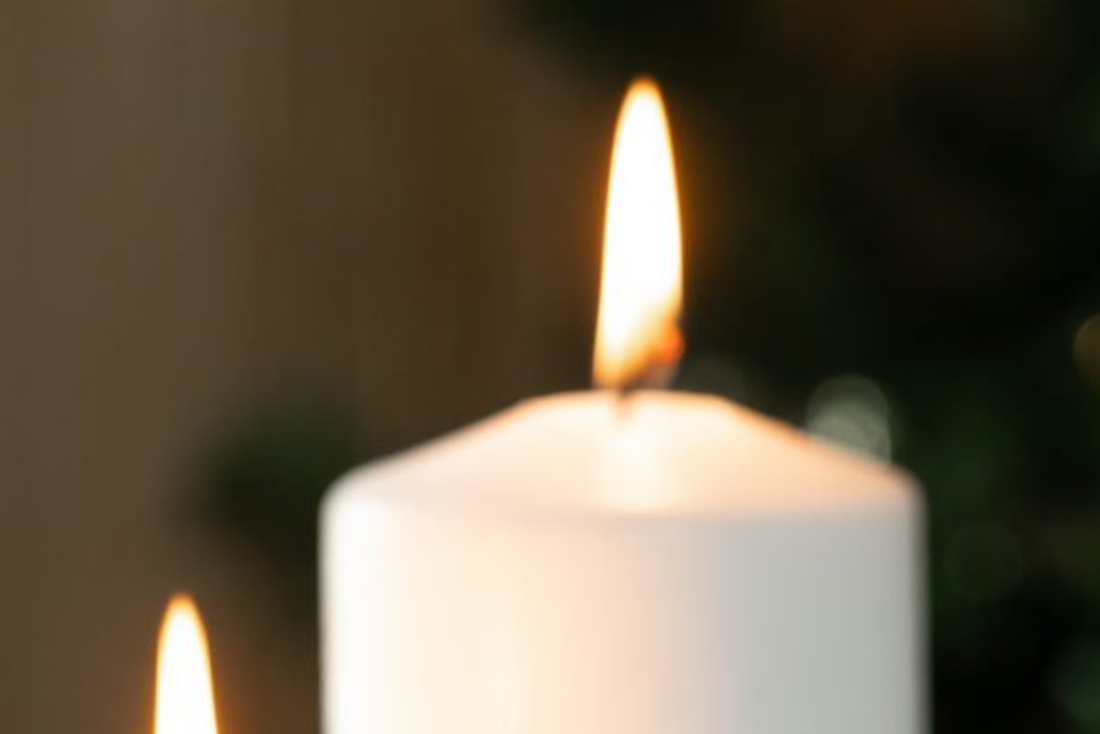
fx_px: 13477
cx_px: 1421
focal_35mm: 441
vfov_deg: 3.1
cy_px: 310
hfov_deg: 4.7
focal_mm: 104
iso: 400
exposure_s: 1/40
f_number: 5.6
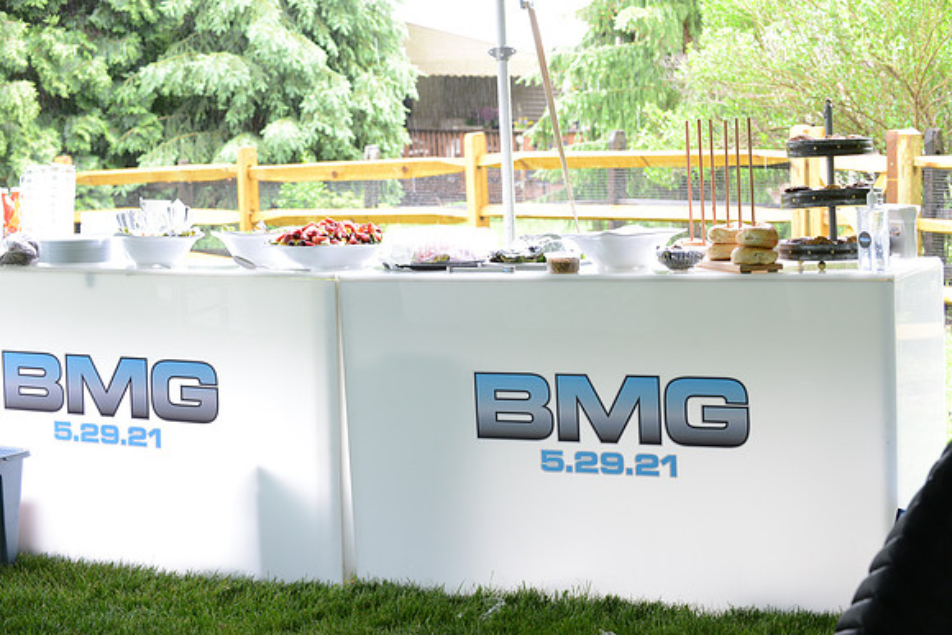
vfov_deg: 18.2
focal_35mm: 75
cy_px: 318
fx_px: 1984
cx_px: 476
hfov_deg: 27.0
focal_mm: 75
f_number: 5.6
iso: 1250
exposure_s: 1/60
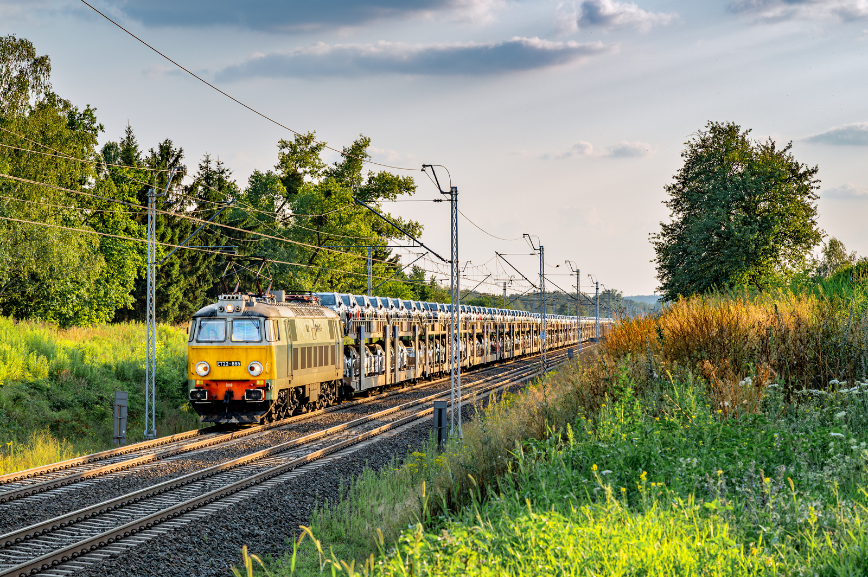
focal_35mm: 81
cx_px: 434
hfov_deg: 25.1
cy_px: 288
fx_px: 1951
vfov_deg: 16.8
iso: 200
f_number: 8
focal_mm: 81
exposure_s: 1/320
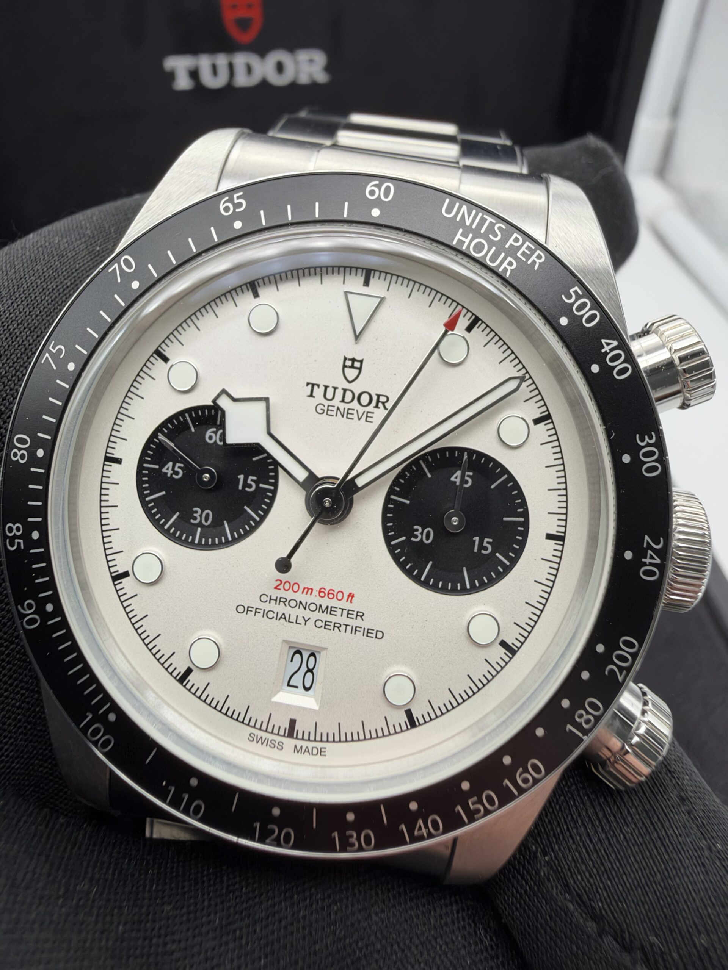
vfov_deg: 69.4
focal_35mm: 25
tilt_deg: -38.9
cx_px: 364
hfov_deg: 54.9
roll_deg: -0.7
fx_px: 701
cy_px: 485
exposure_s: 1/133
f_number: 2.2
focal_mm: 2.22
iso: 40
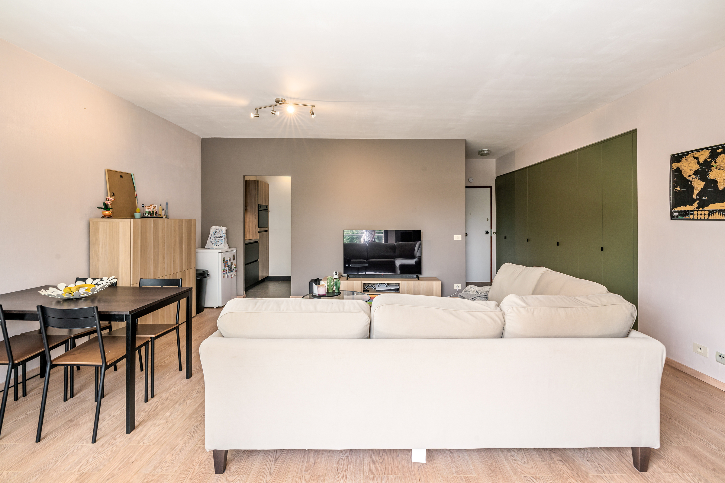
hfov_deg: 93.3
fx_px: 342
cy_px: 242
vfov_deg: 70.5
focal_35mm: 17
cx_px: 362
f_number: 11
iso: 250
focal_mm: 17
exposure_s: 1/5
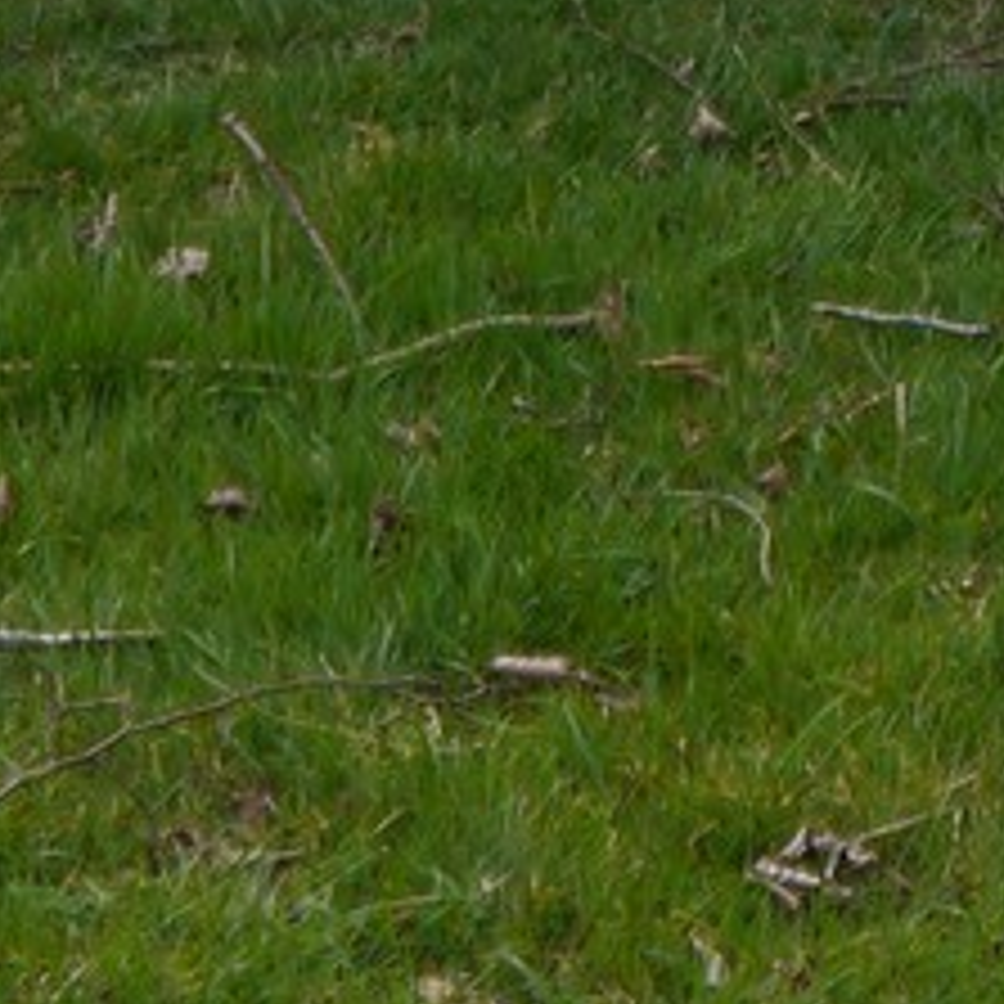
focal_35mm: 266
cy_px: -1310
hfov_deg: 6.6
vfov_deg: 6.3
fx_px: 8729
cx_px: 905
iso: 160
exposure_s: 1/60
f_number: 4.3
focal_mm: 21
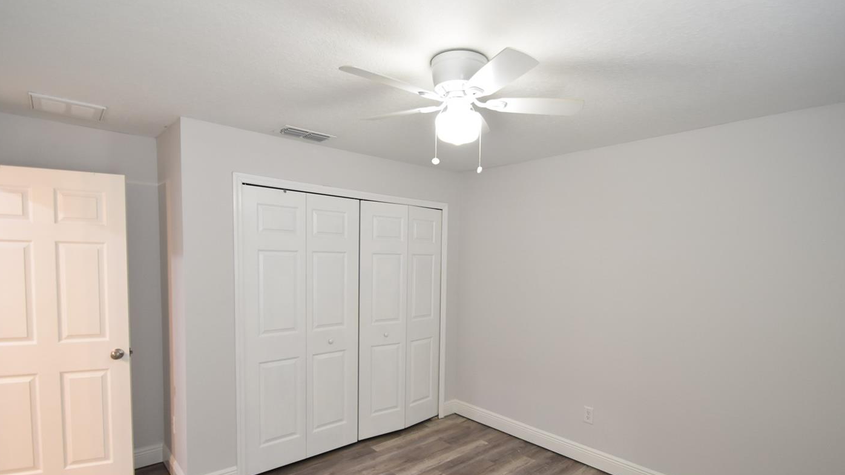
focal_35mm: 18
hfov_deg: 92.6
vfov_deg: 60.6
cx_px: 449
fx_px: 403
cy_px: 282
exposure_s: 1/30
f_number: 3.5
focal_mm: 10
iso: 800
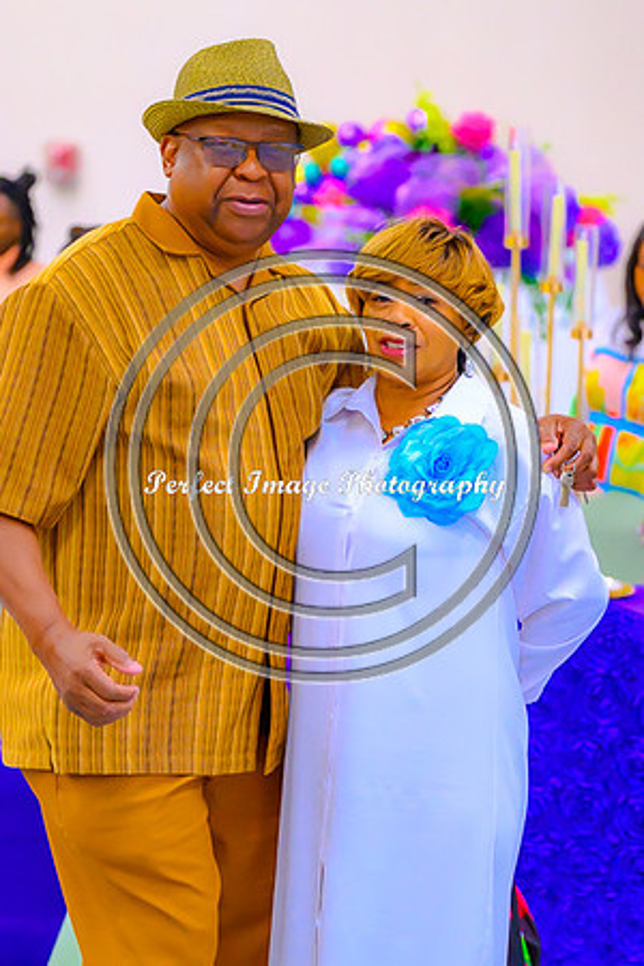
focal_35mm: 111
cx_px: 322
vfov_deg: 18.4
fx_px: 2978
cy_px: 483
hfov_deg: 12.3
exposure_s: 1/200
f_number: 2.8
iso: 2500
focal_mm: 74
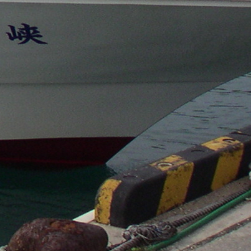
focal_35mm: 166
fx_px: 1362
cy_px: -192
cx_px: -282
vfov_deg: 10.0
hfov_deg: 9.7
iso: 50
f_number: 6.6
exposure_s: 1/300
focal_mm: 5.7
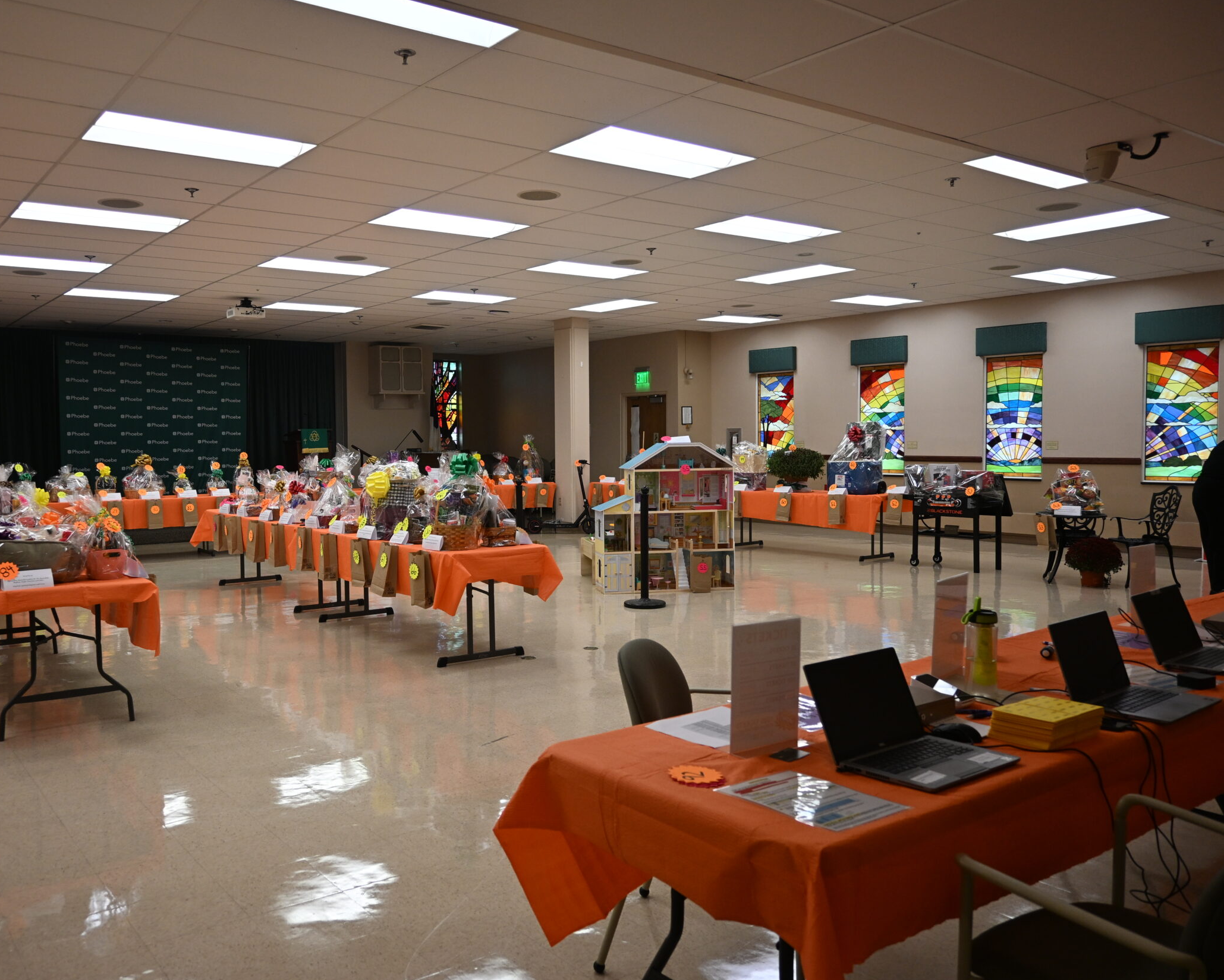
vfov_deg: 51.5
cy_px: 487
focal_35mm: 28
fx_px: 1015
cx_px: 507
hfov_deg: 61.8
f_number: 3.5
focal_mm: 16
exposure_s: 1/125
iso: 450
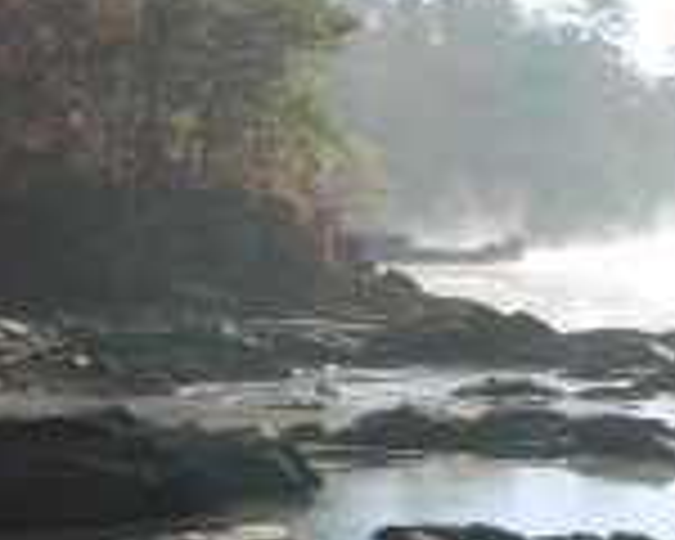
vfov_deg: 10.3
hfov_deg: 12.5
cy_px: 261
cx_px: 819
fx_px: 2997
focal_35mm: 150
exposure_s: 1/1024
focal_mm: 7.5
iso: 50
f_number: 3
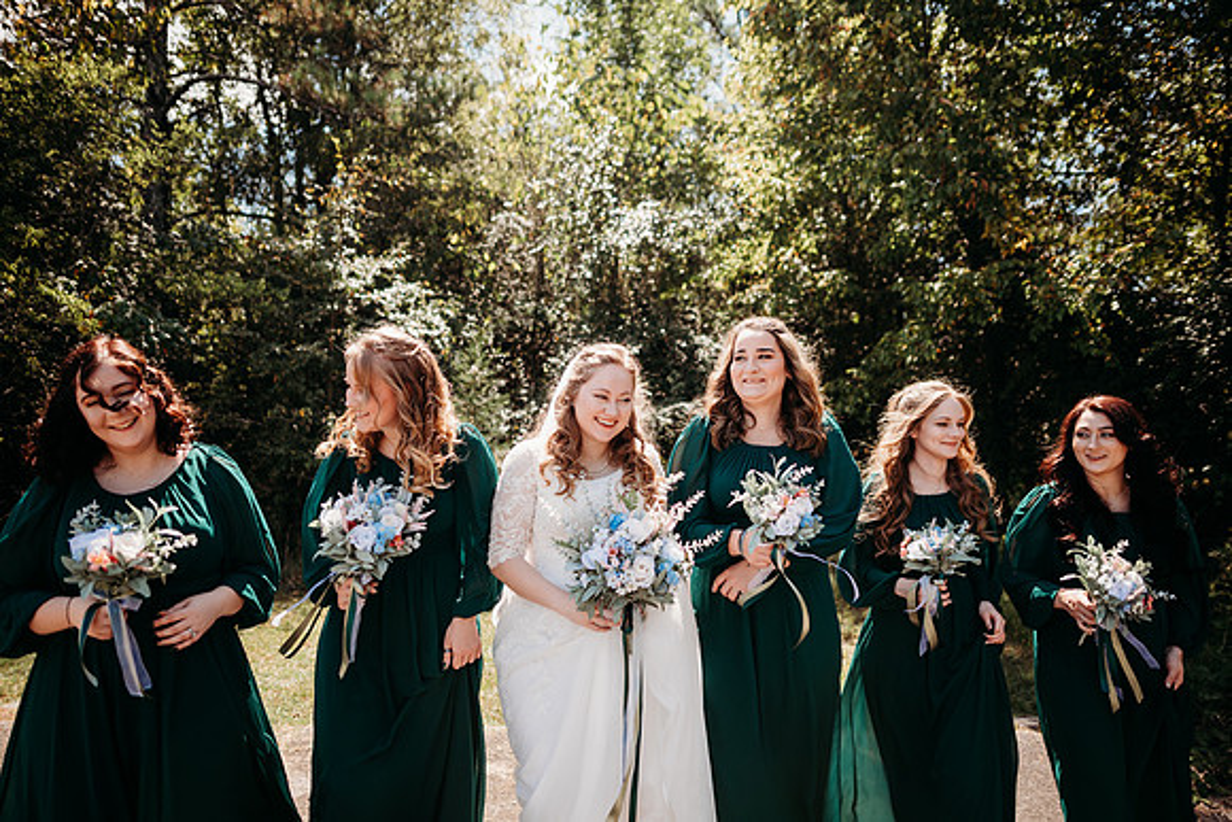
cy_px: 411
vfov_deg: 53.2
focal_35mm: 24
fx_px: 821
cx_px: 616
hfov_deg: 73.7
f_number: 2.2
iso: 100
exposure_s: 1/1250
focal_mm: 24
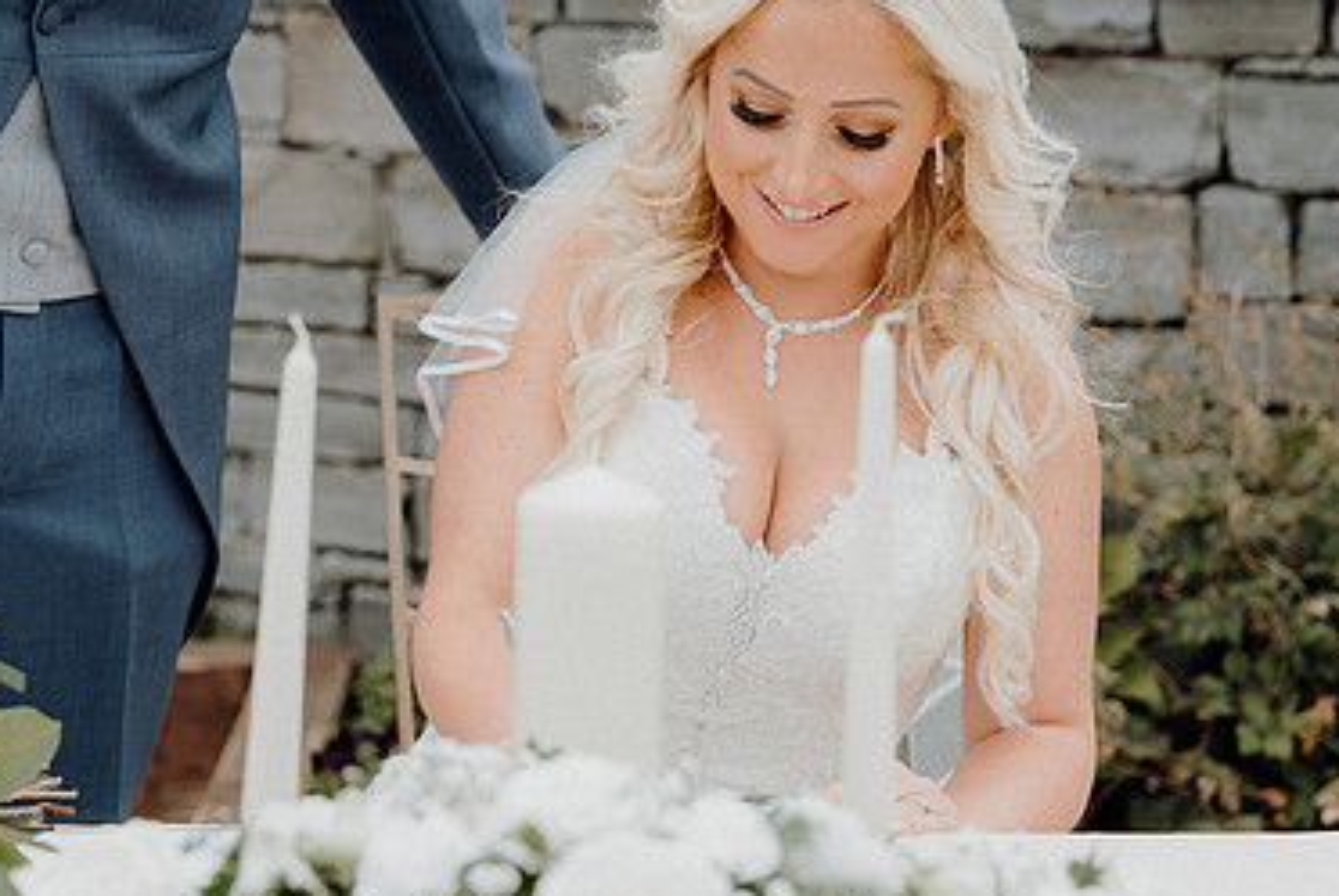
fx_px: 4059
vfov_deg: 12.6
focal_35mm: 109
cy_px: 347
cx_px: 562
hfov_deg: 18.7
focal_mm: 70
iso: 125
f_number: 3.5
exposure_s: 1/400
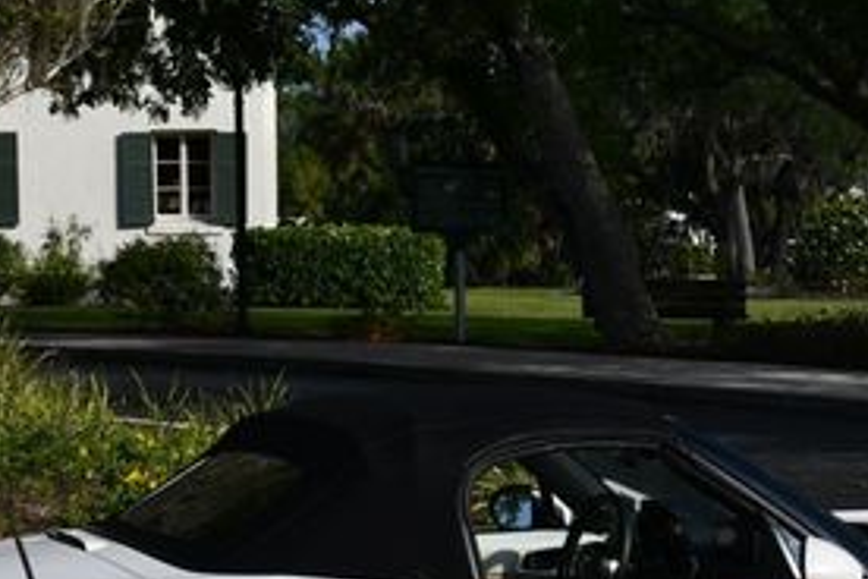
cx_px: 569
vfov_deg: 10.5
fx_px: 3134
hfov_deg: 15.7
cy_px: 532
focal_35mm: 130
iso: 100
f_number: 9
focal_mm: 28
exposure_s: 1/320
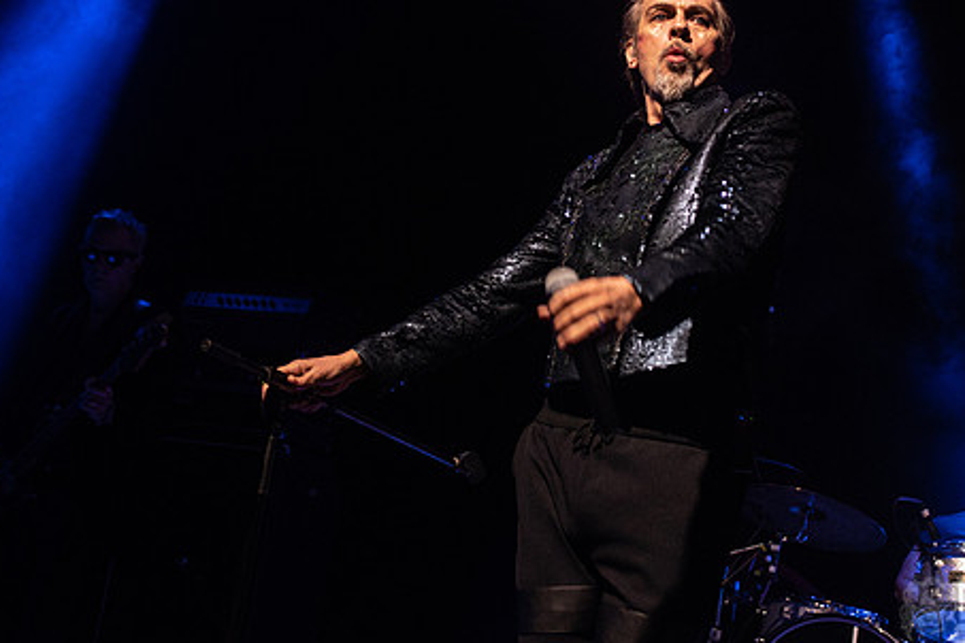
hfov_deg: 29.6
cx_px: 535
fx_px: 1823
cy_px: 157
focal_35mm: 68
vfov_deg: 19.9
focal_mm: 44
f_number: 3.2
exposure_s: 1/200
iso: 3200
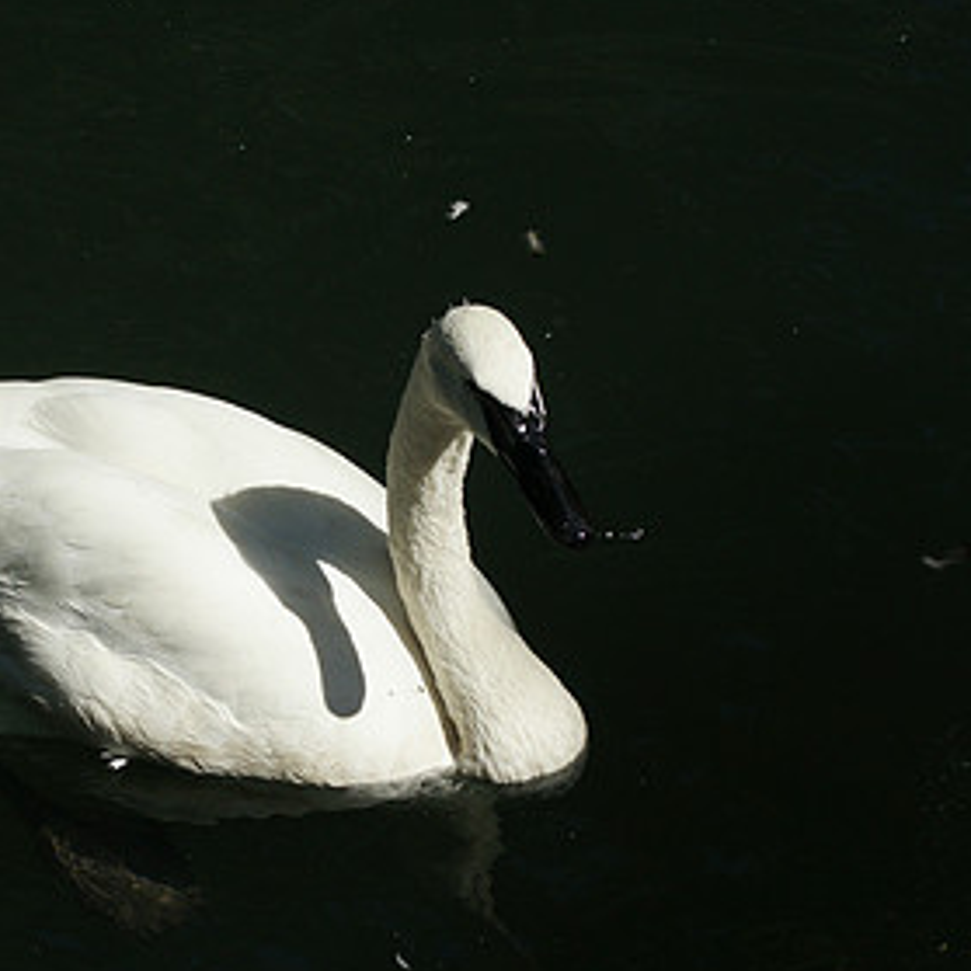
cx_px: 338
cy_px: 461
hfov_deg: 8.8
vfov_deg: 8.8
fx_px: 6312
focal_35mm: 199
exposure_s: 1/800
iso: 200
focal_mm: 75
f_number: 8
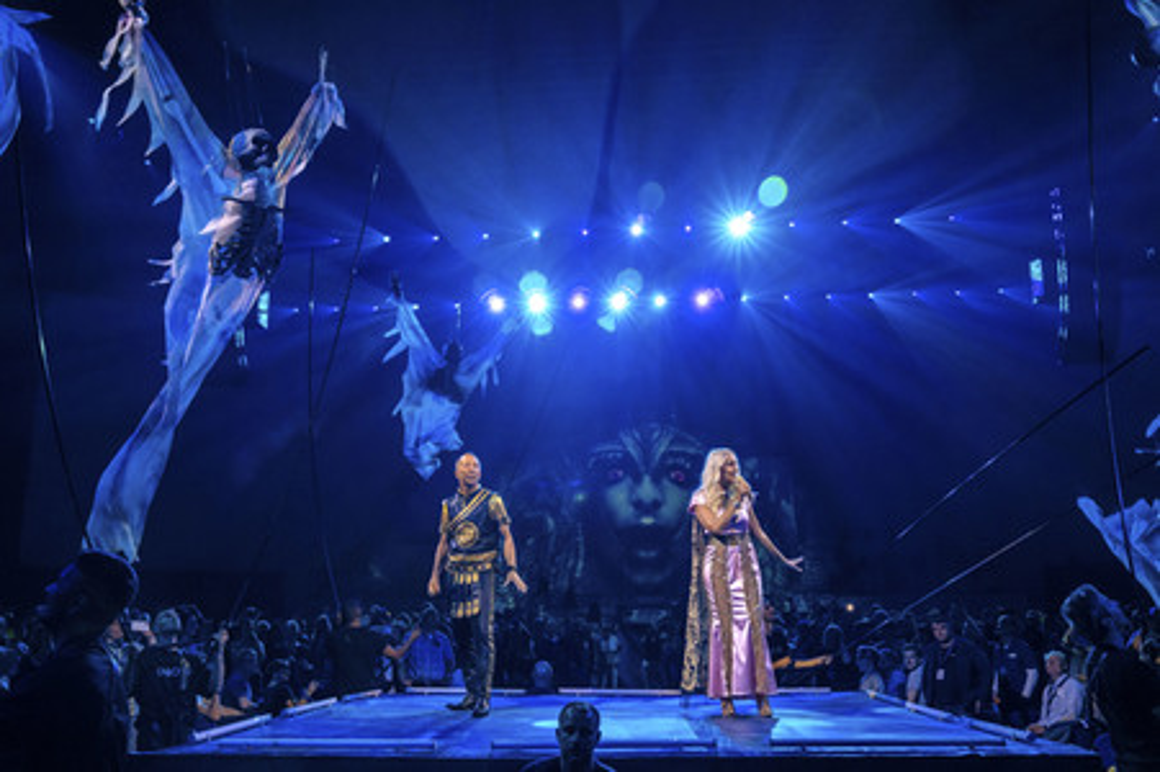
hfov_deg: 62.0
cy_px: 386
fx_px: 966
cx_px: 580
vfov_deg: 43.5
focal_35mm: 30
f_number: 4
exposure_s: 1/320
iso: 2500
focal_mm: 30
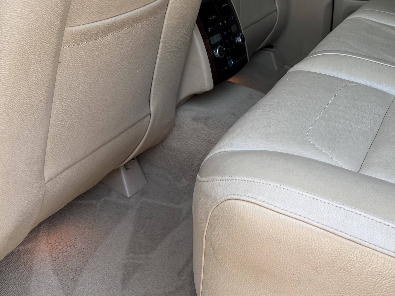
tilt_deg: -15.8
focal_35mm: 51
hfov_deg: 35.8
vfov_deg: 27.8
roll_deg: +0.2
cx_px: 336
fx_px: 582
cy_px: 49
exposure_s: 1/121
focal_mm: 6.76
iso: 80
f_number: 1.78
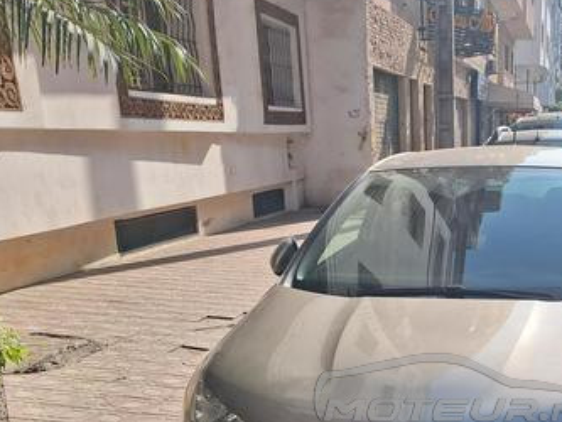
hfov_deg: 40.1
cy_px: 387
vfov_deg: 30.6
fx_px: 731
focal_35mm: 45
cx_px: 462
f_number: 1.8
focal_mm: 5.54
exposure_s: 1/2545
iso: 40
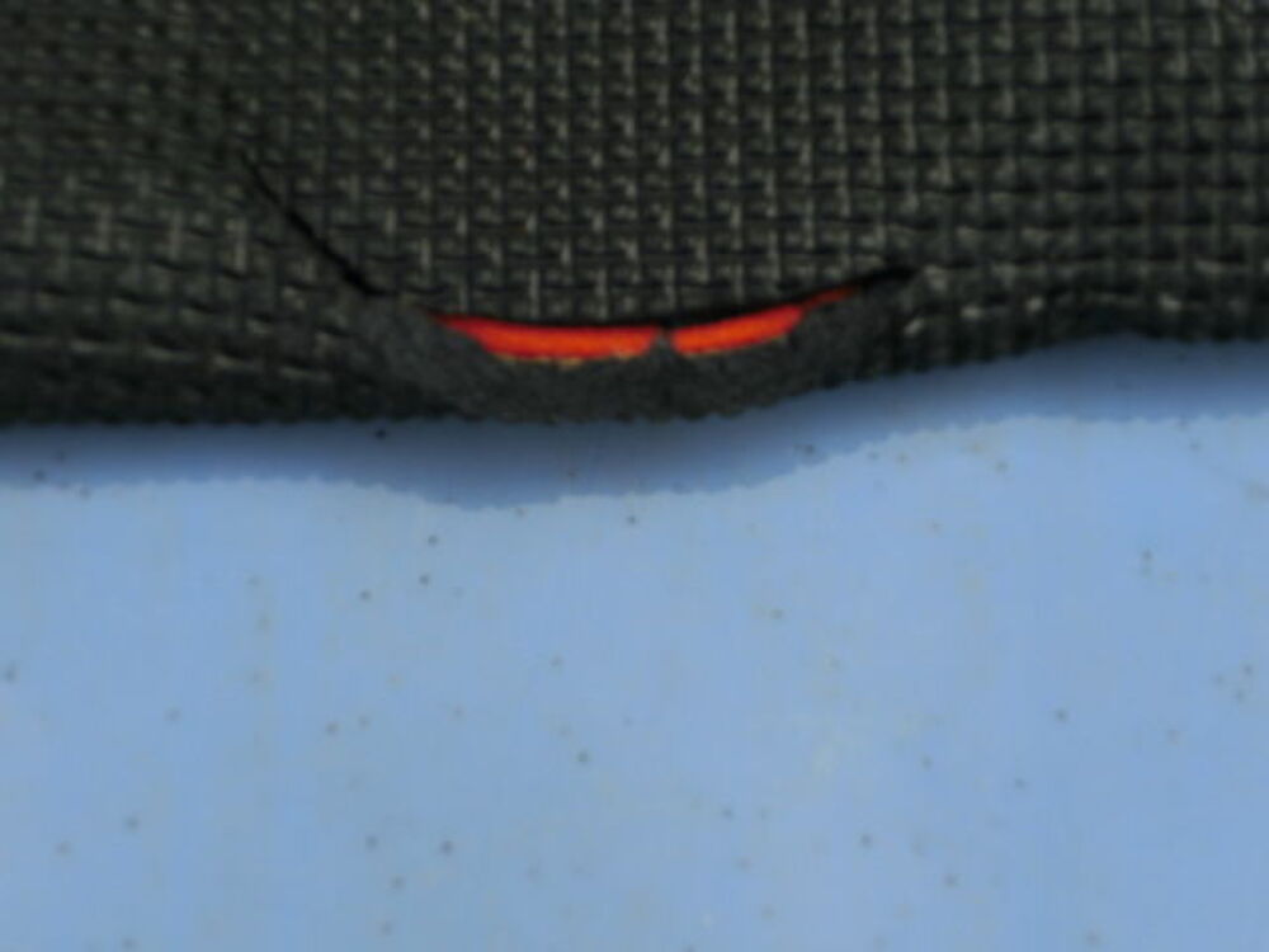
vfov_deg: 13.7
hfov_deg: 18.2
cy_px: 476
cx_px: 634
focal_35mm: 108
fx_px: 3959
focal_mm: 19.1
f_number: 5.8
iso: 80
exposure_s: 1/200
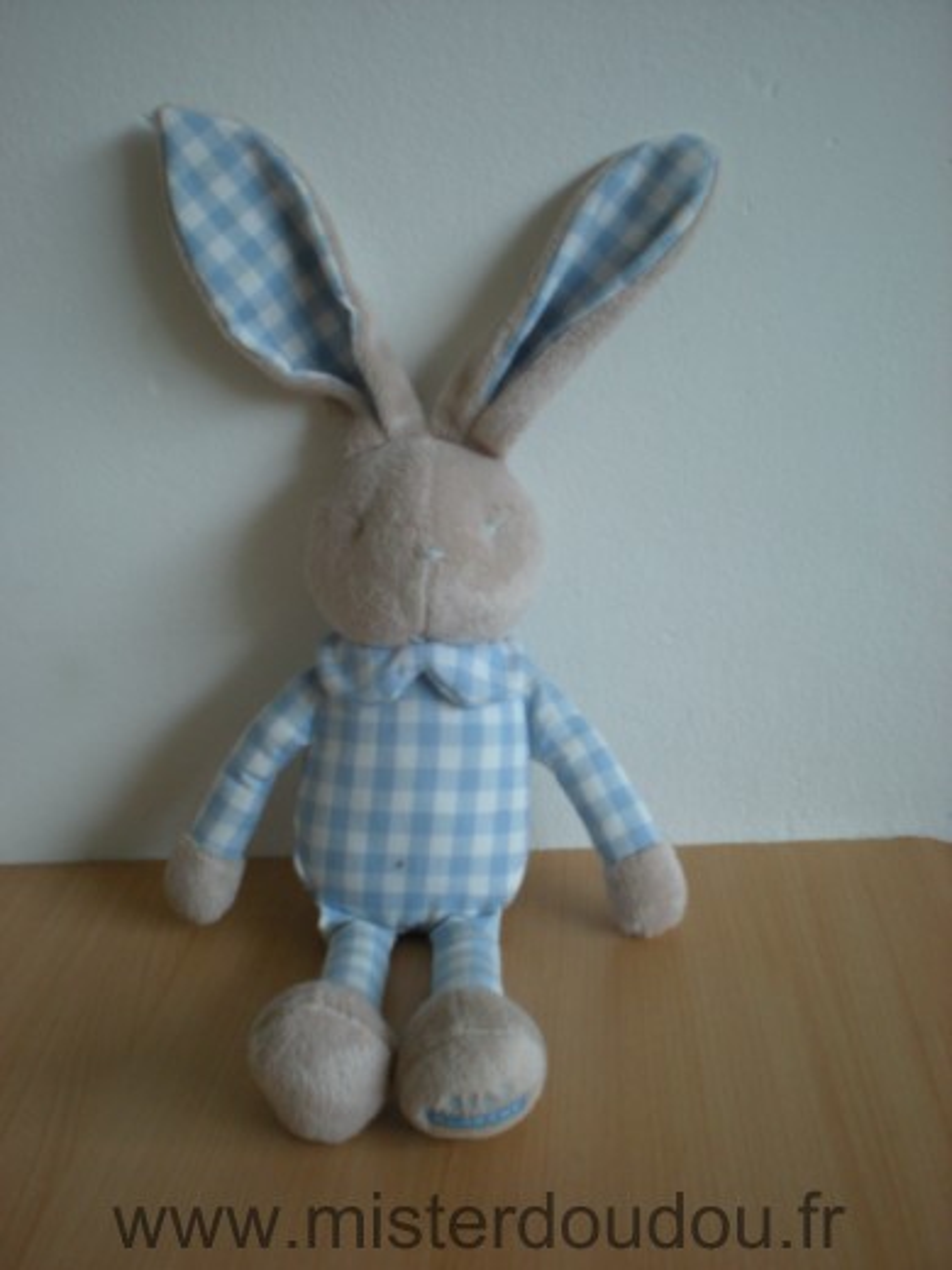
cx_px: 476
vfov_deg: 49.0
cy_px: 635
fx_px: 1393
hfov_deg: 37.7
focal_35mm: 38
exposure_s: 1/9.2
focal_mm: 6.3
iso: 200
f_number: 3.1
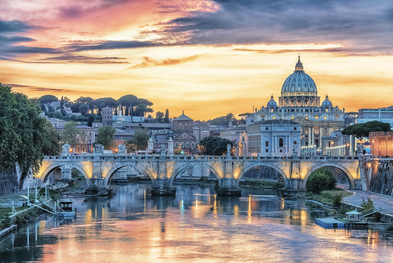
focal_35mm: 92
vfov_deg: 14.9
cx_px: 196
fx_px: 1005
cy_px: 132
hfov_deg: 22.1
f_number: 8
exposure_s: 1/1.25
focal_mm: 92
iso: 64
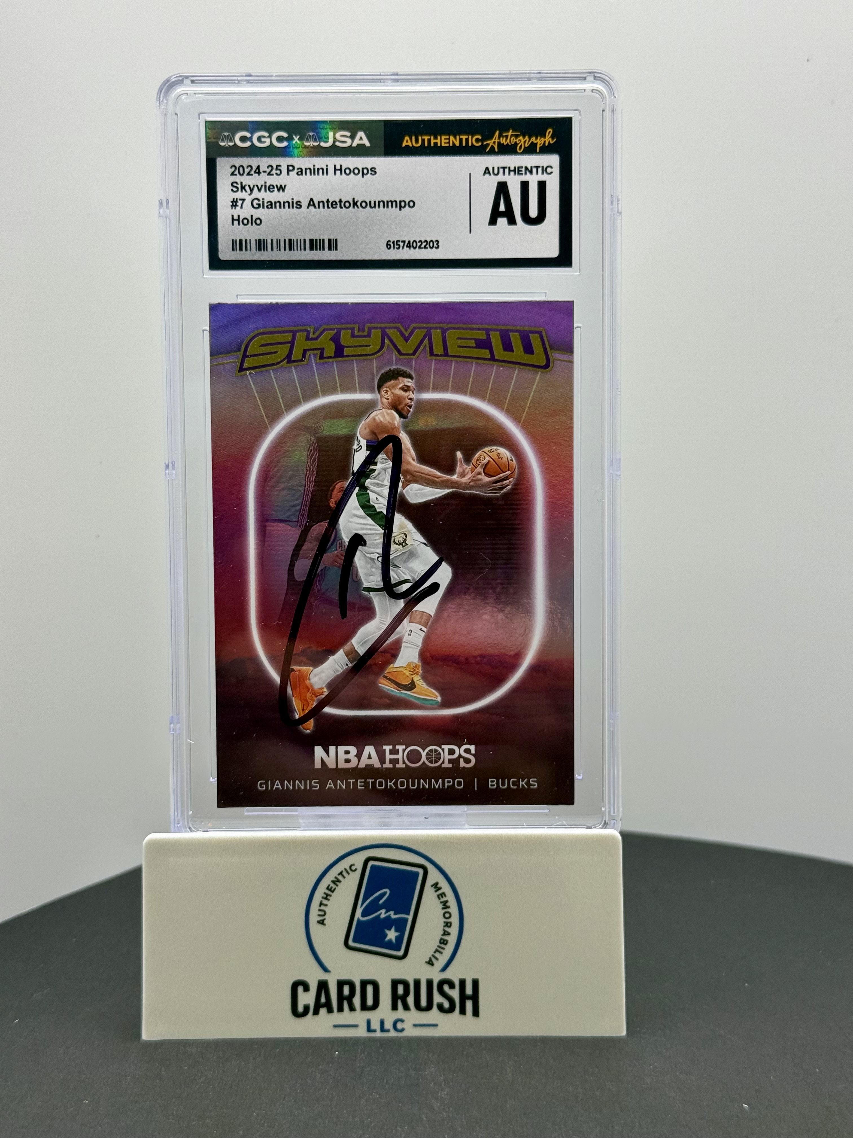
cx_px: 426
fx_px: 1577
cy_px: 569
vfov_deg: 39.7
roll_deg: -0.6
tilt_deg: -14.5
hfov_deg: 30.3
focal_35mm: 48
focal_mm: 6.76
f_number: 1.78
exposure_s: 1/243
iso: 64
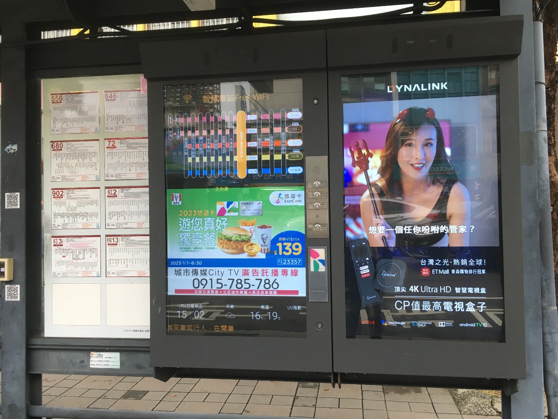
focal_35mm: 29
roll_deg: +0.2
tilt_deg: +0.4
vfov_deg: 48.2
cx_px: 279
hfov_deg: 61.7
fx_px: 467
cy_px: 210
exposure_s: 1/30
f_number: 2.2
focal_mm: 4.15
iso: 25
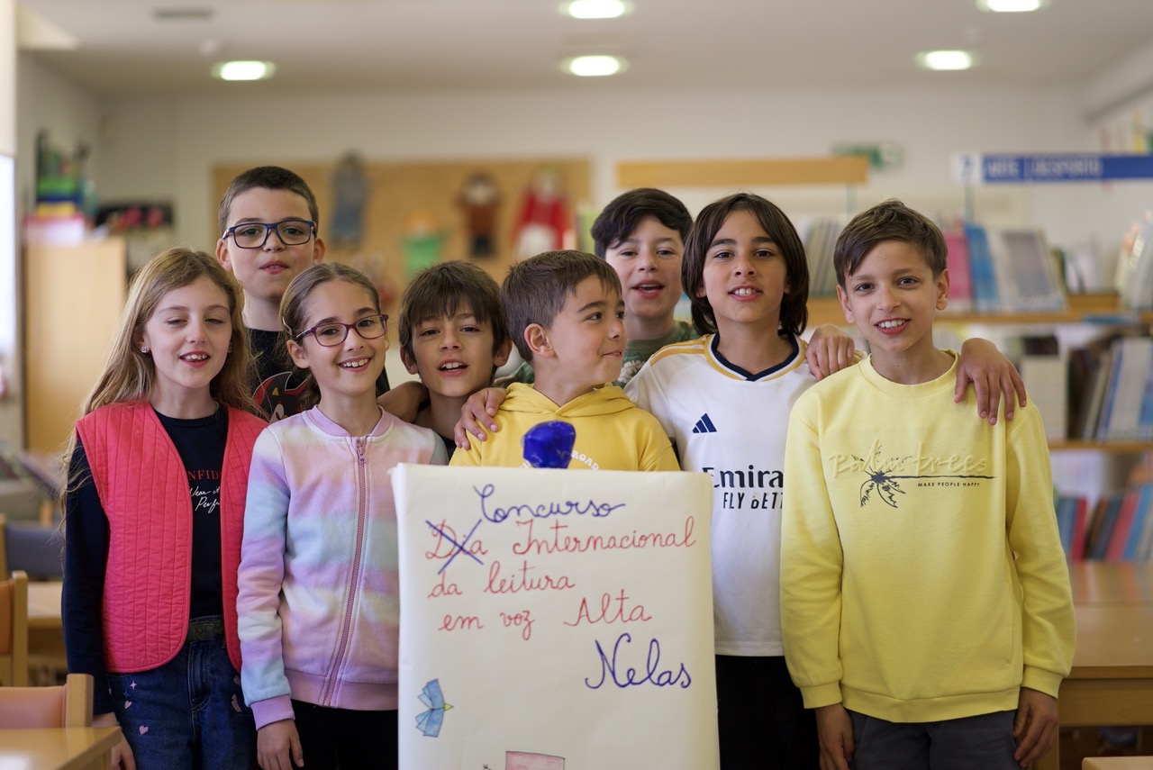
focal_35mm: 85
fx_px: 2724
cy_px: 385
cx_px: 576
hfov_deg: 23.9
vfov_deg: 16.1
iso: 250
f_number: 1.8
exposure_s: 1/200
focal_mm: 85
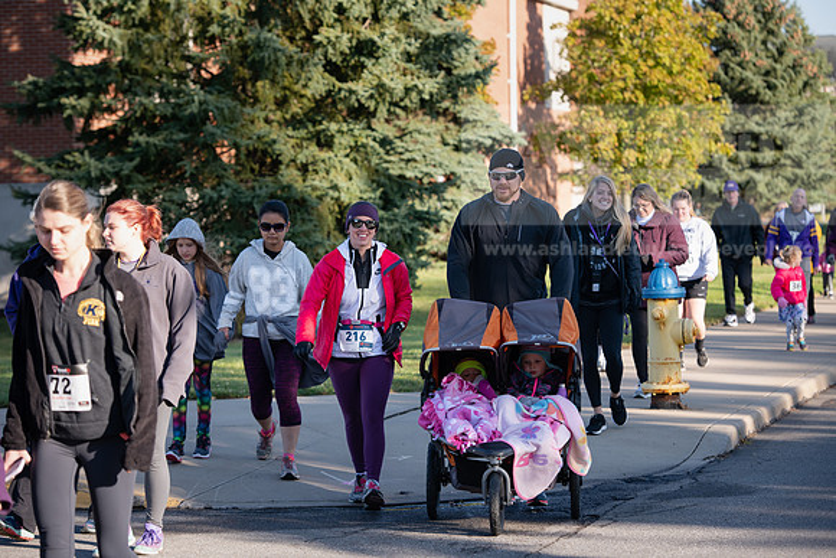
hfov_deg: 18.6
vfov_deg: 12.5
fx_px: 2555
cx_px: 418
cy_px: 279
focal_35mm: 110
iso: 200
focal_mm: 110
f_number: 4.5
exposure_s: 1/500
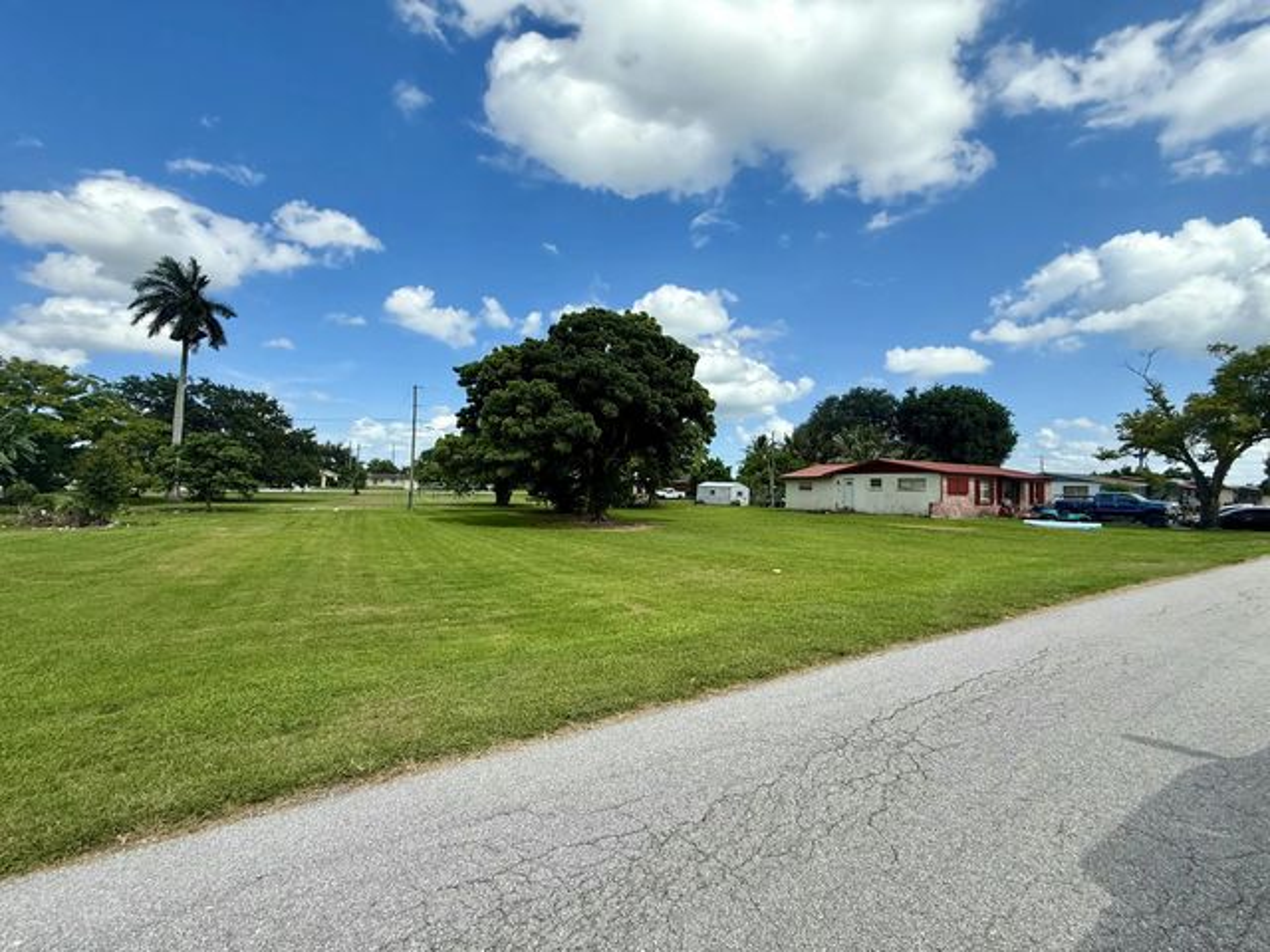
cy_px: 476
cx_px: 635
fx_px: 514
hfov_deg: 102.1
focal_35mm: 14
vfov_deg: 85.7
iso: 50
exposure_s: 1/1368
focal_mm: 2.22
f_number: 2.2
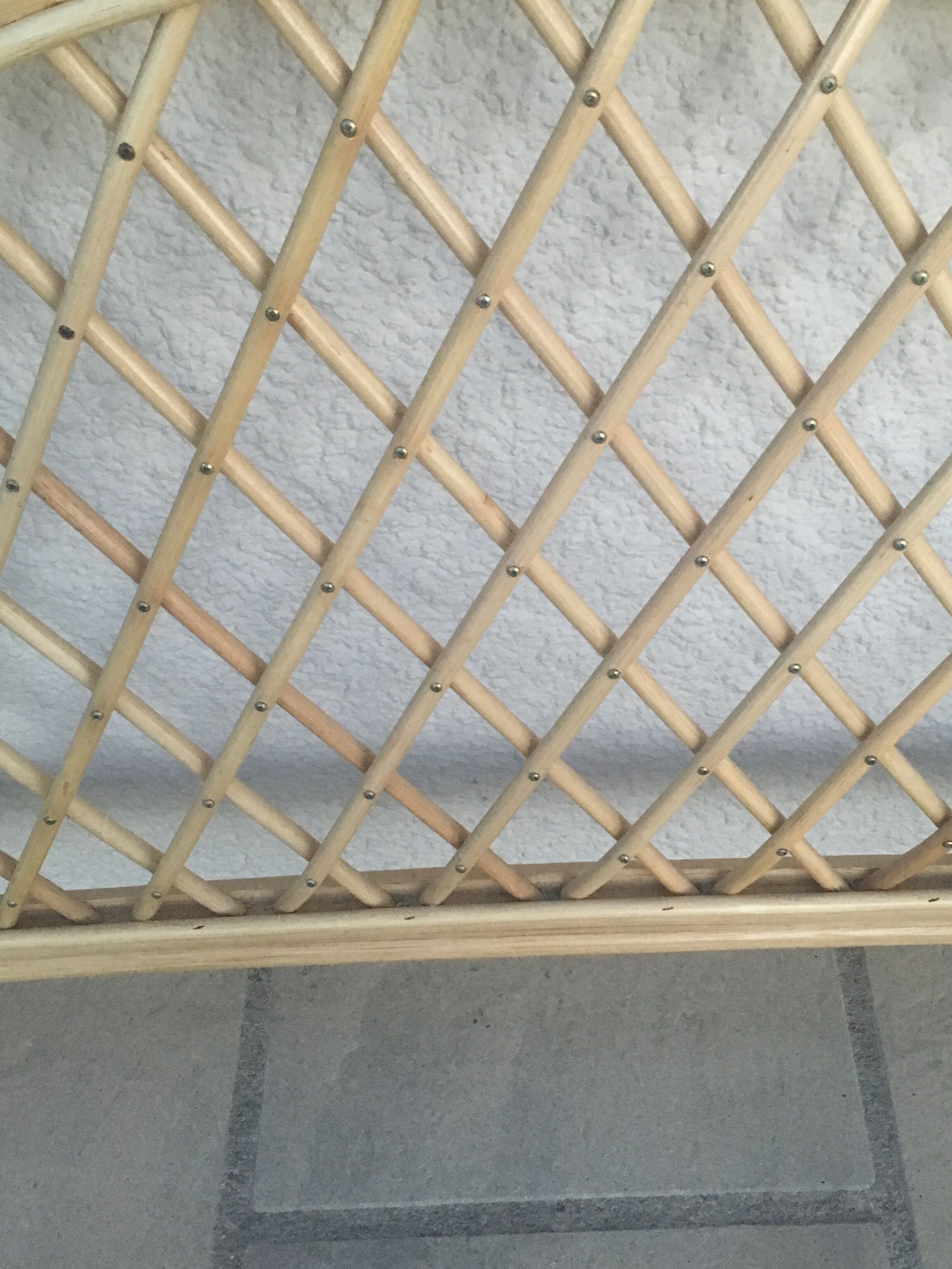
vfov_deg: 49.0
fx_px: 1393
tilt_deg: -49.7
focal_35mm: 38
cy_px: 605
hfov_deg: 37.7
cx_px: 532
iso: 200
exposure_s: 1/17
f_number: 2.2
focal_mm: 4.15
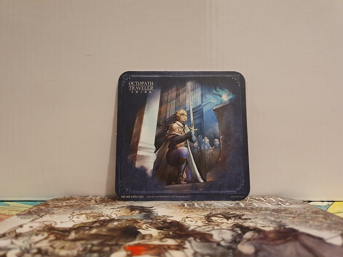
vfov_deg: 53.1
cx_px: 172
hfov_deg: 67.3
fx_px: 258
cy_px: 128
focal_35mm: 26
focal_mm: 4.32
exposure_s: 1/33
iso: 500
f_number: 1.5
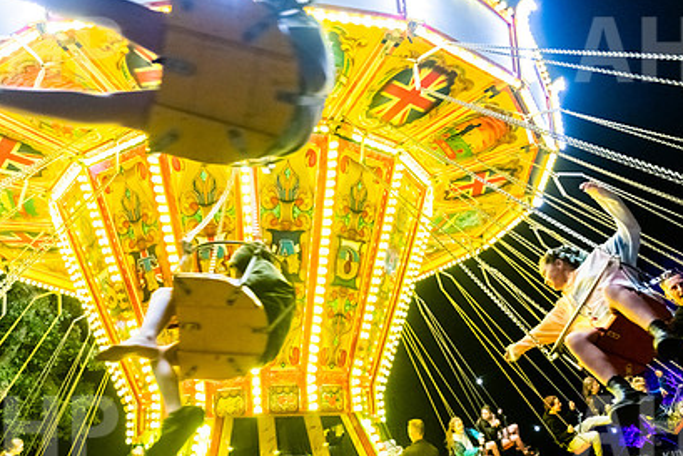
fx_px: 645
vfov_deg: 38.9
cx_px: 347
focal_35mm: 34
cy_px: 248
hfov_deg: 55.8
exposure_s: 1/400
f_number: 2.8
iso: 3200
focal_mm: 24
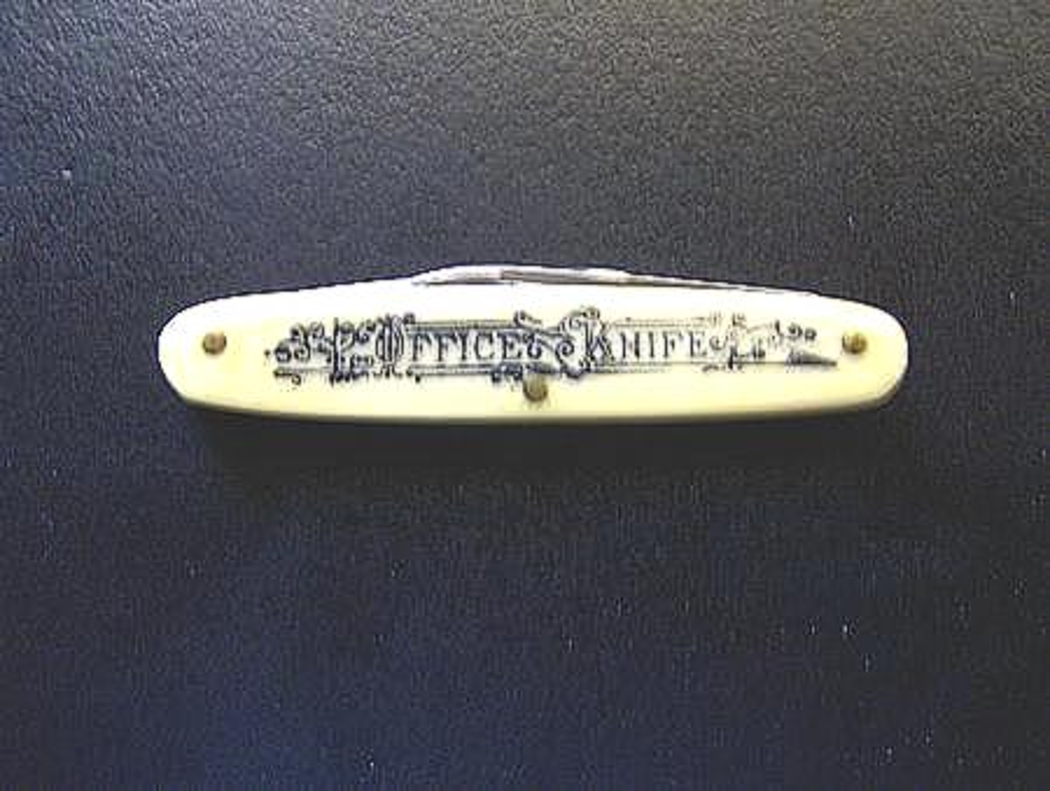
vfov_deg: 39.8
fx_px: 1094
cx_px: 525
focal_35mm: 36
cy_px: 396
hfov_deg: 51.3
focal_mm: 6
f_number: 2.8
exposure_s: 1/14.7
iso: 200
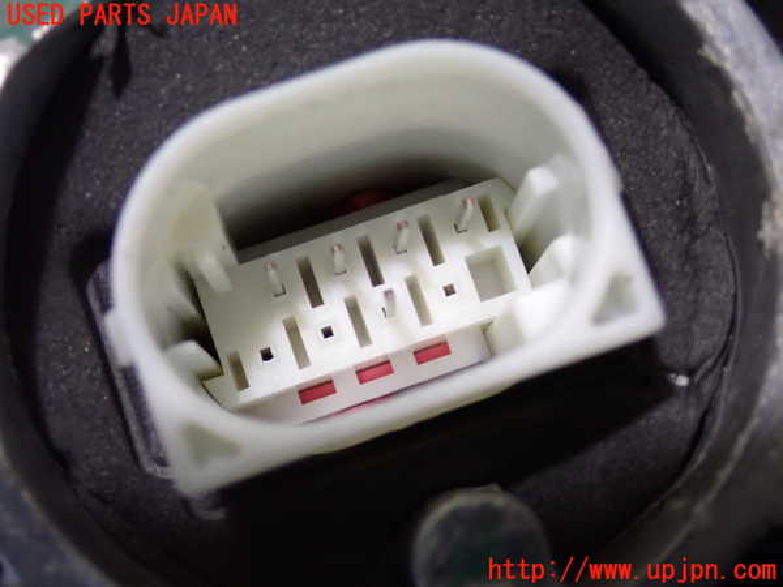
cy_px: 294
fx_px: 1312
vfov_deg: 25.2
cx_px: 392
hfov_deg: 33.2
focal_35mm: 58
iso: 800
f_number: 3.5
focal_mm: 10.35
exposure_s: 1/30
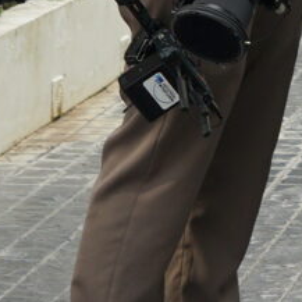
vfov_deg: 6.3
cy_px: -329
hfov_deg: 6.1
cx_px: 761
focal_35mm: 271
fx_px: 2675
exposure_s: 1/200
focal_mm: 24
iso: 100
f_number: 4
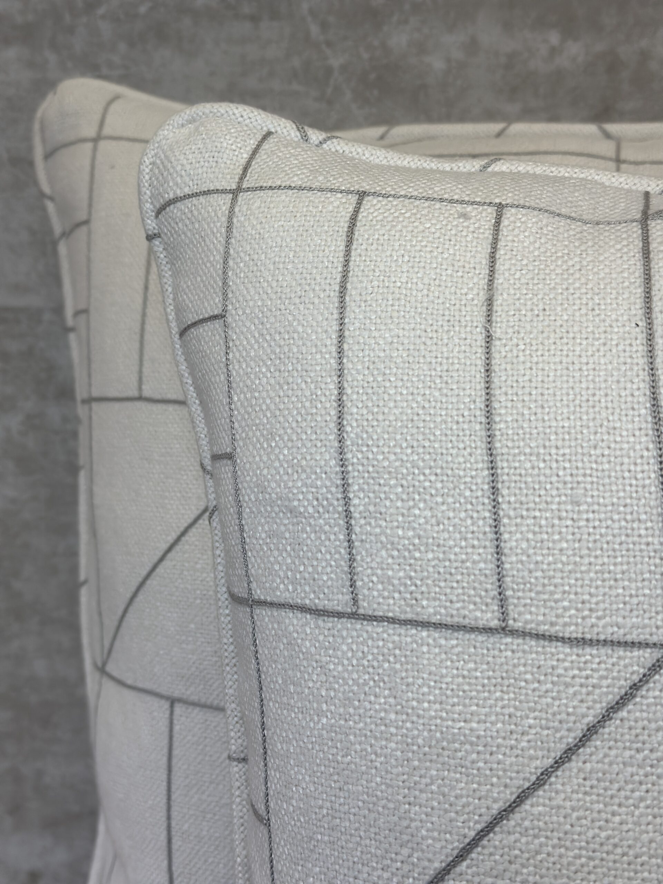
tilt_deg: -16.0
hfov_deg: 30.3
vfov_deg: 39.7
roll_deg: +1.2
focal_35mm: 48
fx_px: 1226
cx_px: 332
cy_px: 442
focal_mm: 6.86
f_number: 1.78
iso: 80
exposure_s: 1/478
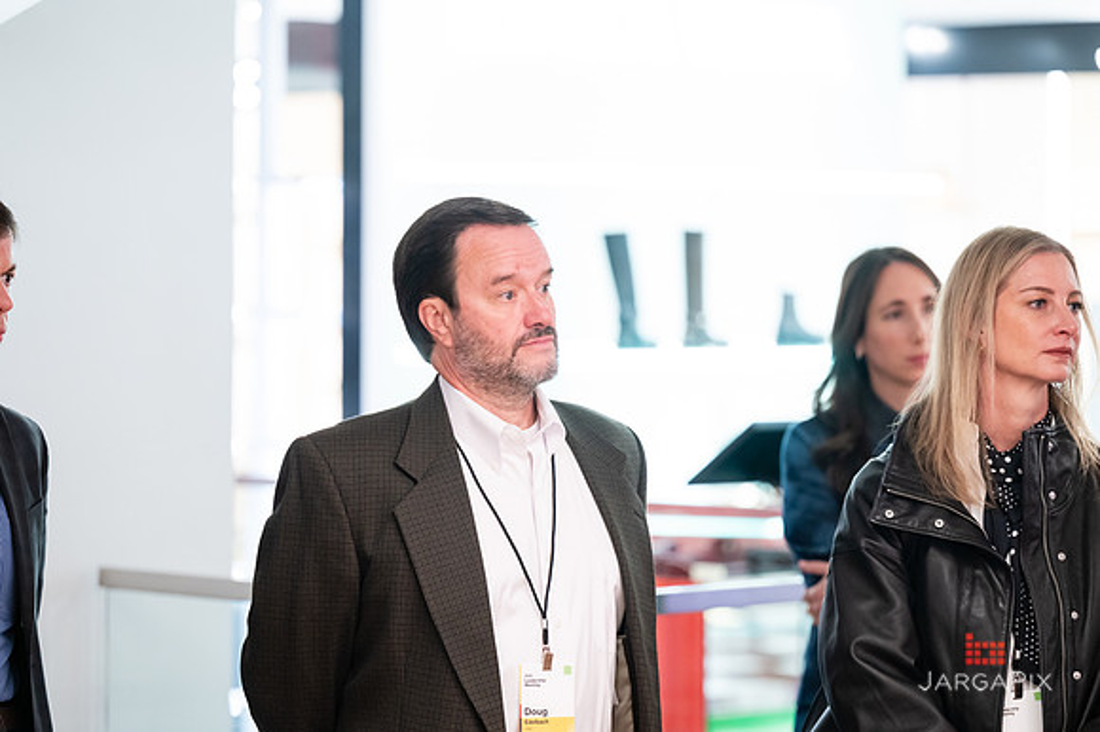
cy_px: 366
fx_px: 3879
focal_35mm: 127
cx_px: 550
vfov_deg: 10.8
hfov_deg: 16.1
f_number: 3.2
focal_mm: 125
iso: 2500
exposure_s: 1/160
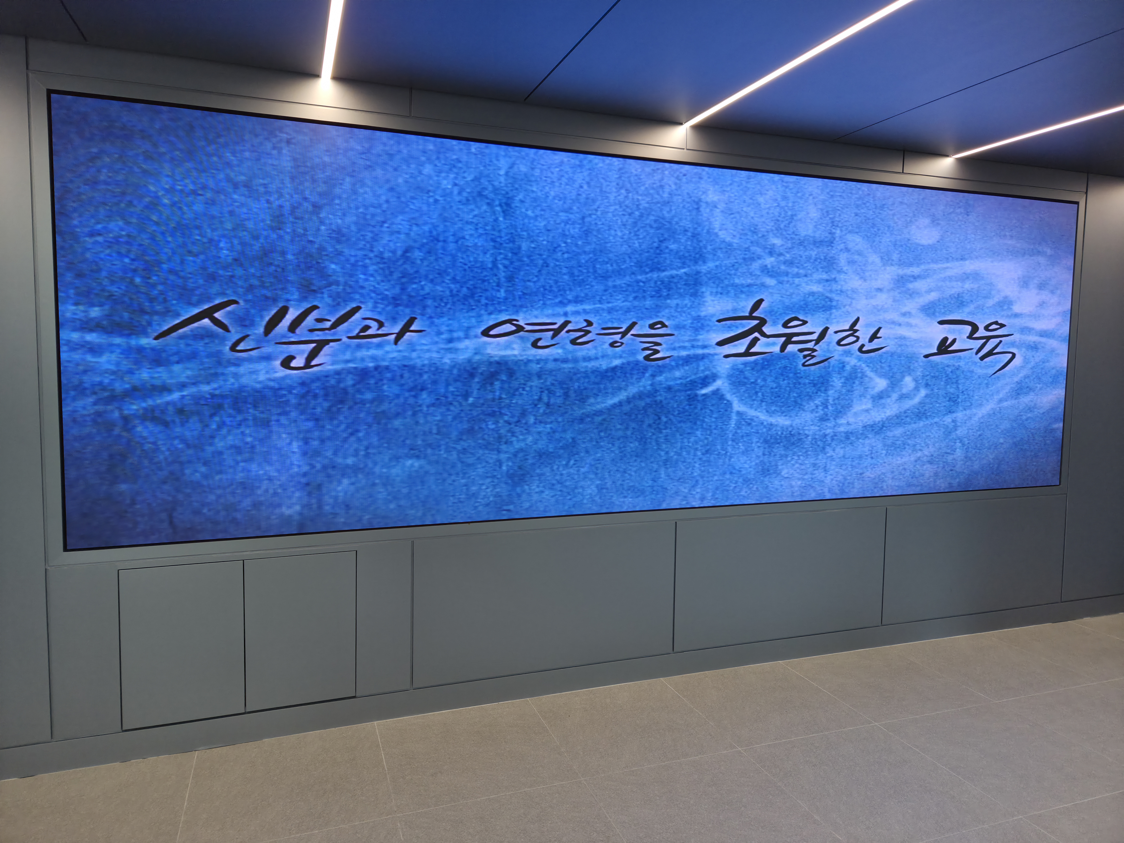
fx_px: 747
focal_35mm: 23
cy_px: 422
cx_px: 562
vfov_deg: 58.9
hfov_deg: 73.9
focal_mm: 5.4
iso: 100
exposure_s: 1/120
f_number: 1.8
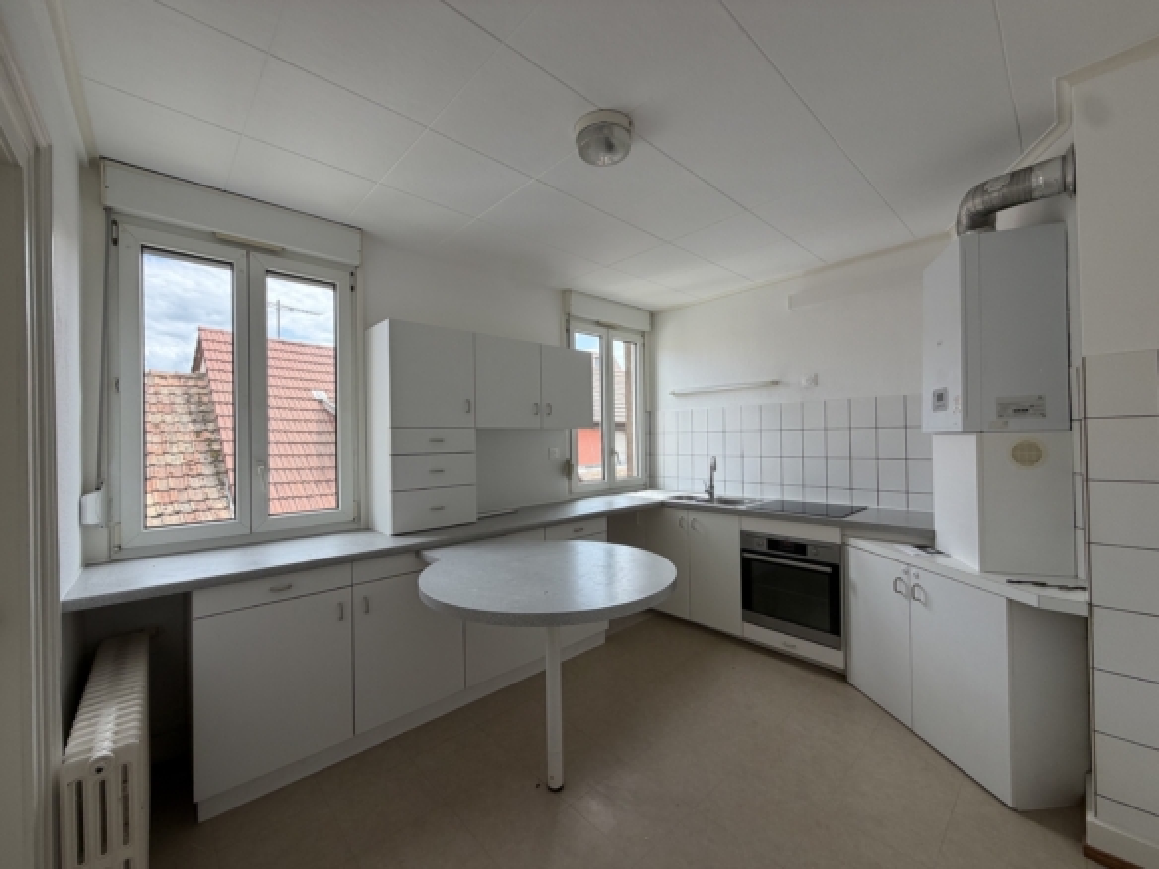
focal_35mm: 14
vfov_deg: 85.7
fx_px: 469
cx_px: 580
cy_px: 434
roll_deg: +1.0
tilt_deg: +0.8
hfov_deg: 102.1
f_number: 2.2
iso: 64
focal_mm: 2.22
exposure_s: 1/178
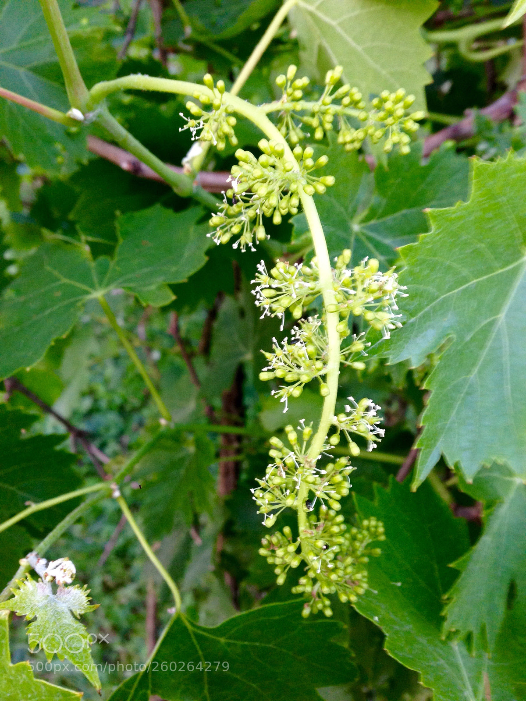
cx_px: 263
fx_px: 669
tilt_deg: -31.5
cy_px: 350
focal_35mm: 33
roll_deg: +0.8
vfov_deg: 55.4
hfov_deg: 42.9
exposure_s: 1/20
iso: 125
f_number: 2.4
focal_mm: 4.12
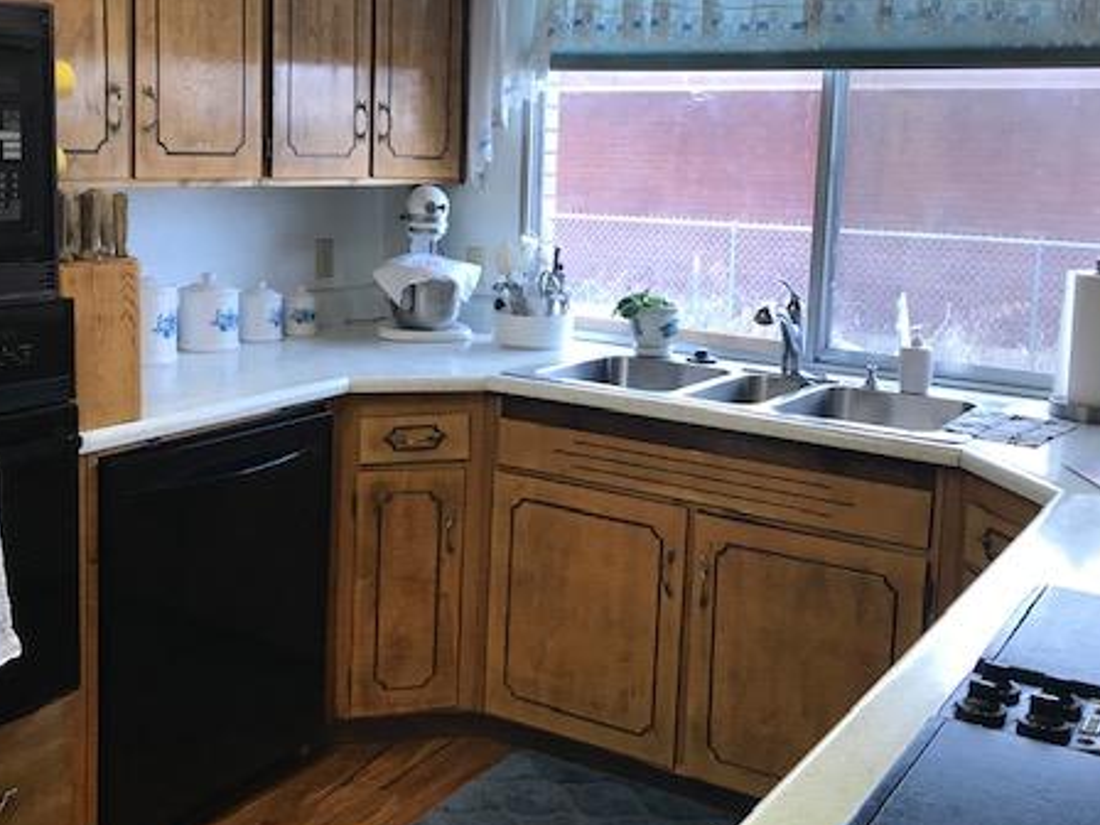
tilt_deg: -7.7
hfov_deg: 46.8
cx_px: 589
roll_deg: -2.5
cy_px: 312
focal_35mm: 40
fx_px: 1271
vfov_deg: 35.8
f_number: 1.8
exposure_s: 1/30
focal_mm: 3.99
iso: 25
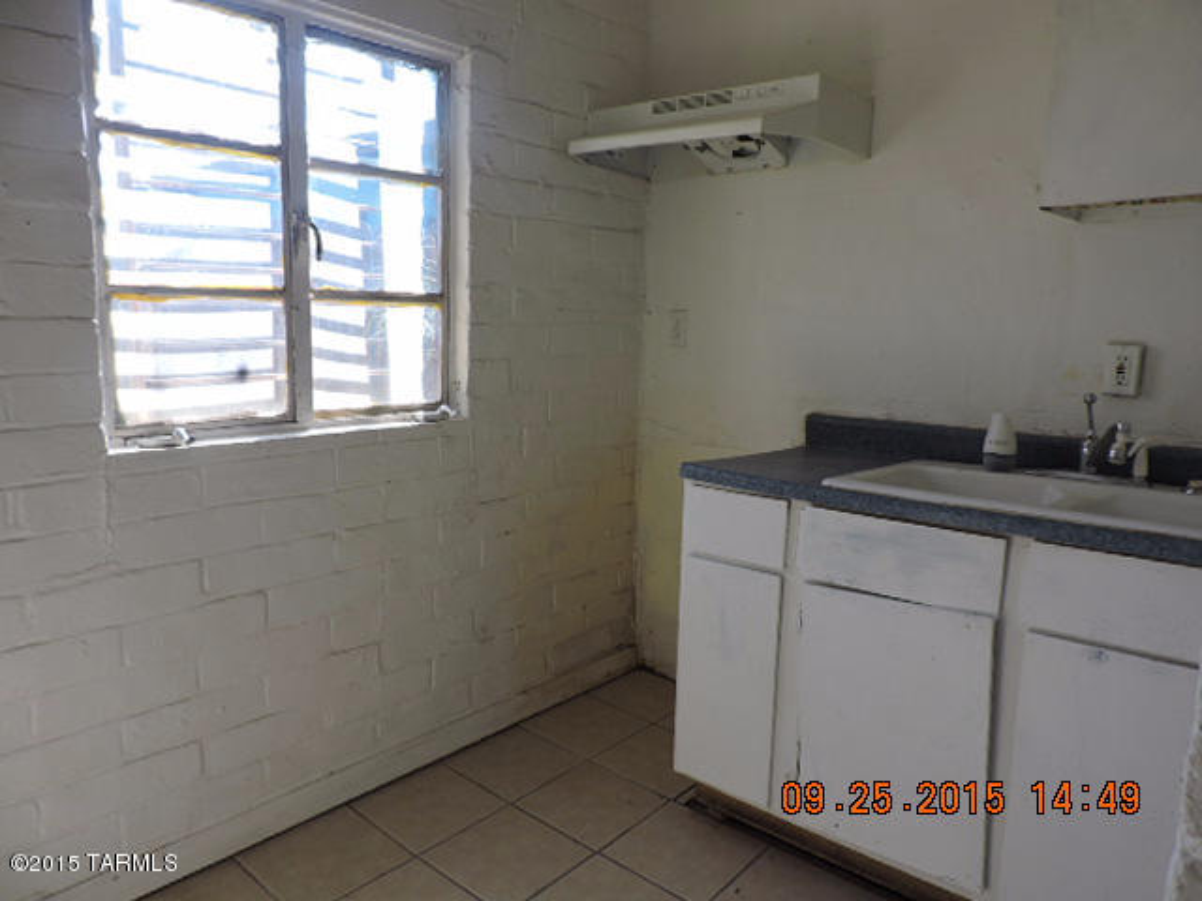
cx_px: 601
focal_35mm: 24
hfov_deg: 71.6
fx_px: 833
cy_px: 450
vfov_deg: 56.8
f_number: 3
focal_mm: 4.3
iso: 100
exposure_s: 1/160
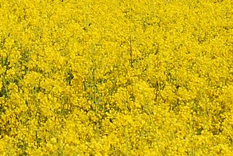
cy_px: -41
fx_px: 2212
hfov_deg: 6.0
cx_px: -53
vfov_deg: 4.0
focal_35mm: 341
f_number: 11
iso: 100
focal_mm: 35
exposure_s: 1/160
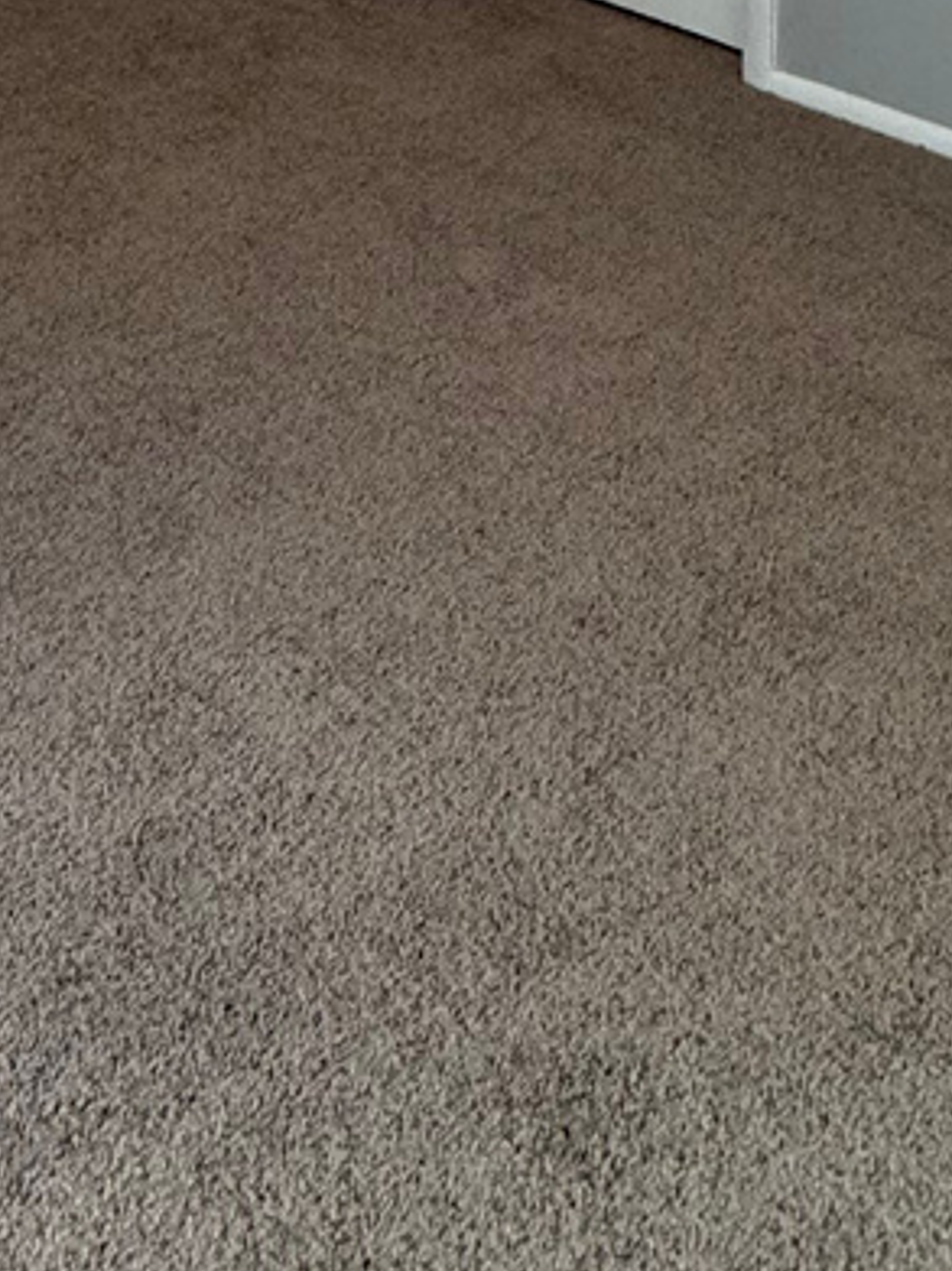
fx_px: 2018
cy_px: -705
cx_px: 49
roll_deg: -1.8
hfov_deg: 25.5
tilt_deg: +1.4
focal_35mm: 55
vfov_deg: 25.1
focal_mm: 2.22
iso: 250
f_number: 2.2
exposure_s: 1/60
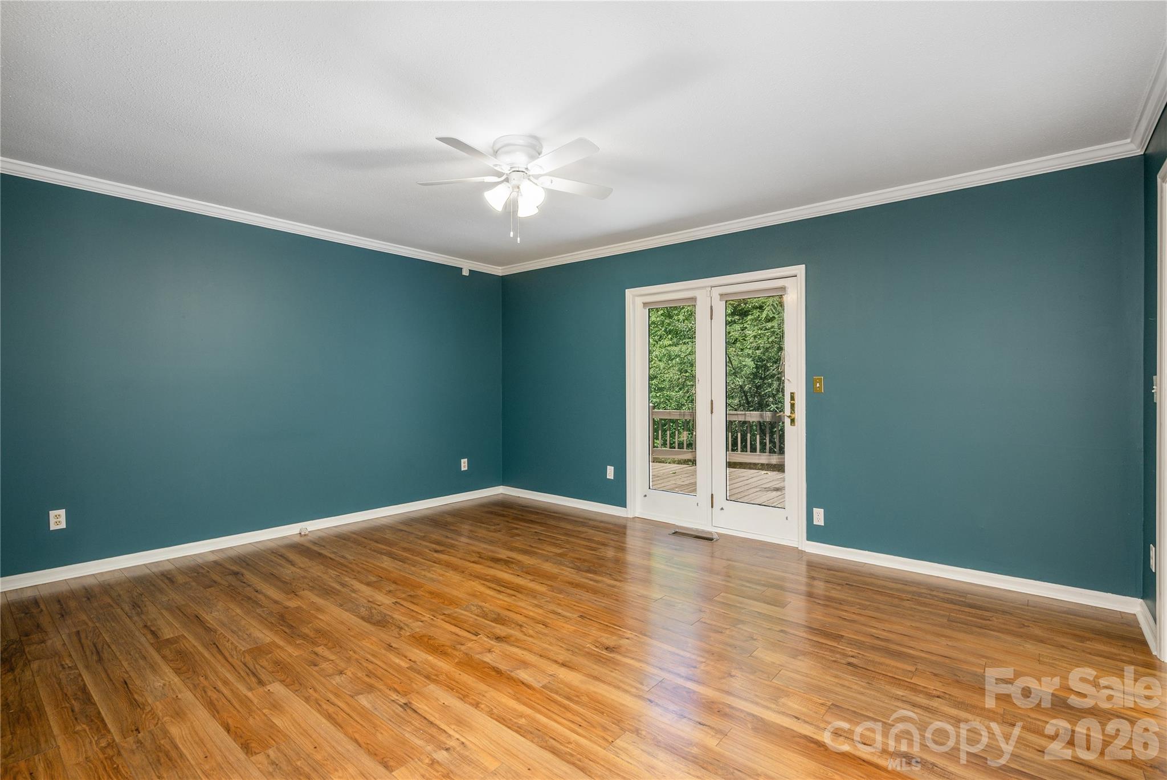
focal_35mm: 16
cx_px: 584
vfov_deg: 72.1
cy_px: 390
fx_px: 535
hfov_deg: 94.9
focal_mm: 16.5
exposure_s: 1/25
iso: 320
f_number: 7.1
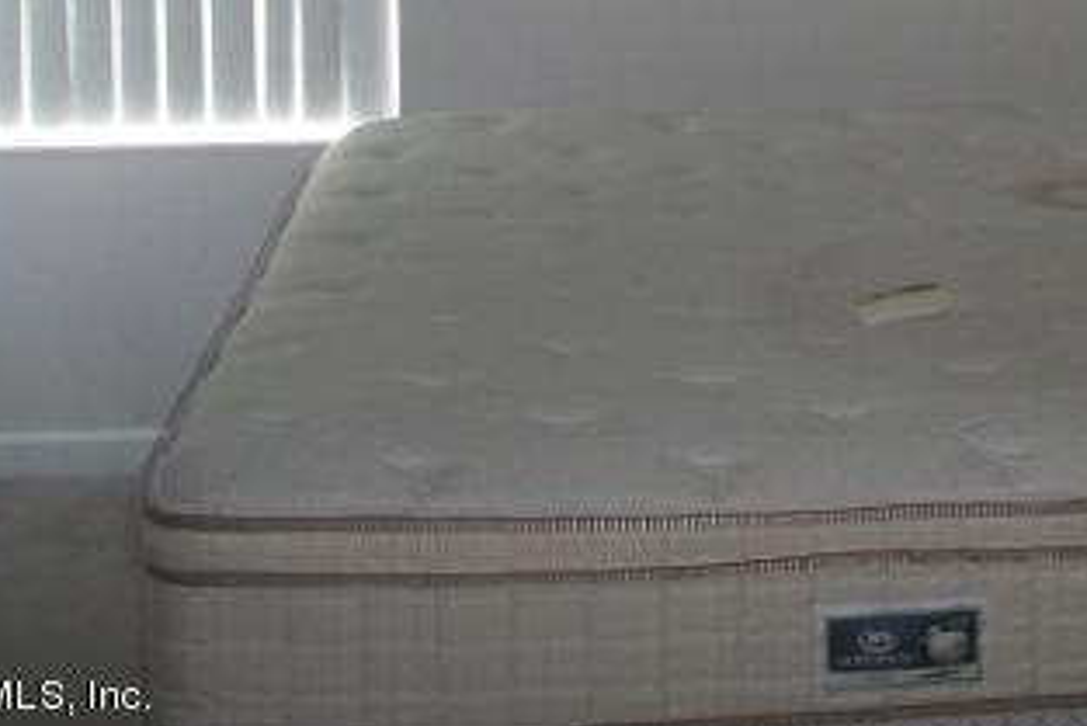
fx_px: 2809
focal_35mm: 93
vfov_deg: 14.0
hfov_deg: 21.0
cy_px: -267
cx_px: 1125
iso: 160
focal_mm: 6.3
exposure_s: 1/30
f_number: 3.1
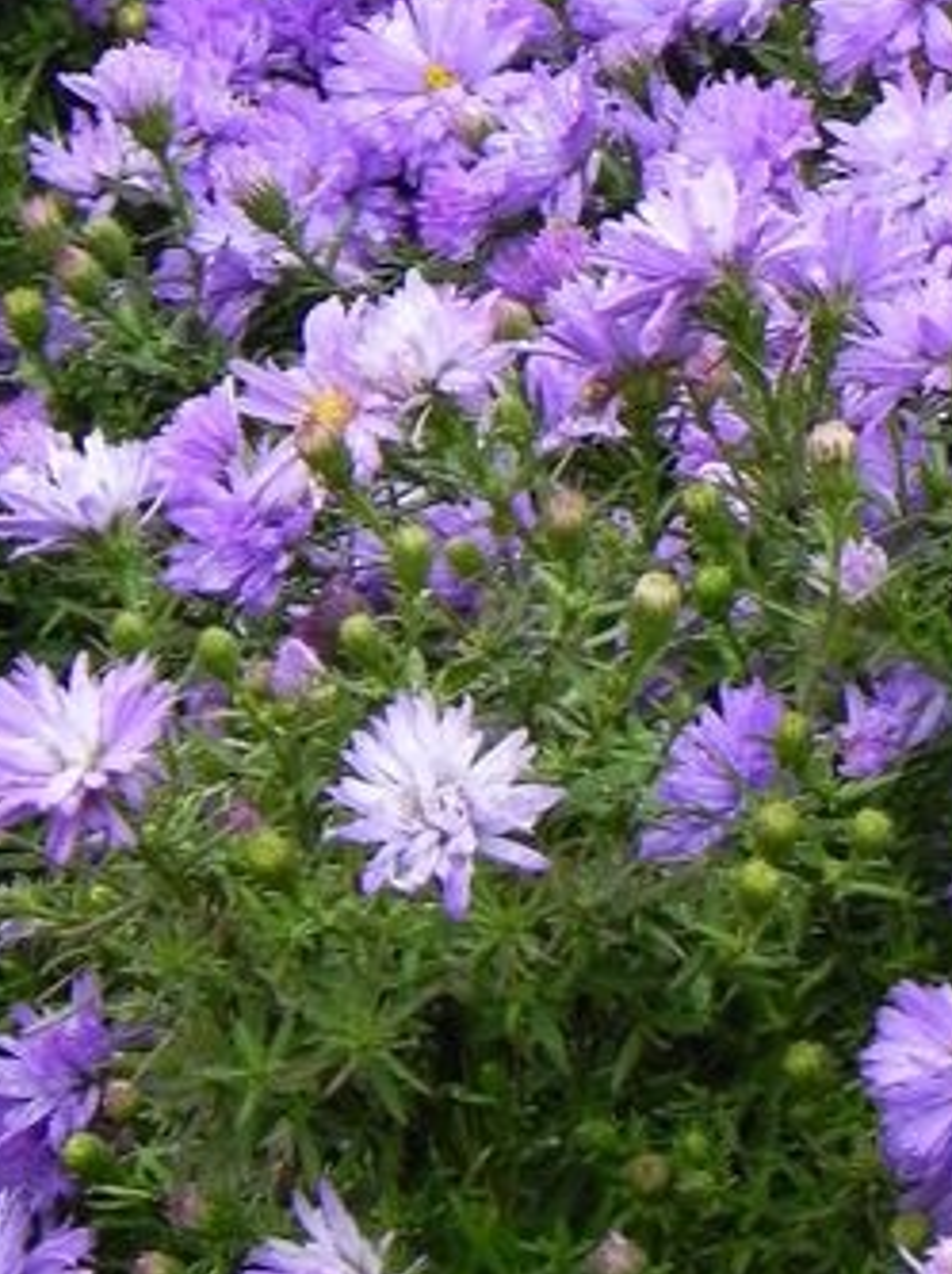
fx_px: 21823
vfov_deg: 3.3
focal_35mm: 594
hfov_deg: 2.5
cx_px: 933
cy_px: -180
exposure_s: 1/25
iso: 160
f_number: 5
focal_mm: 44
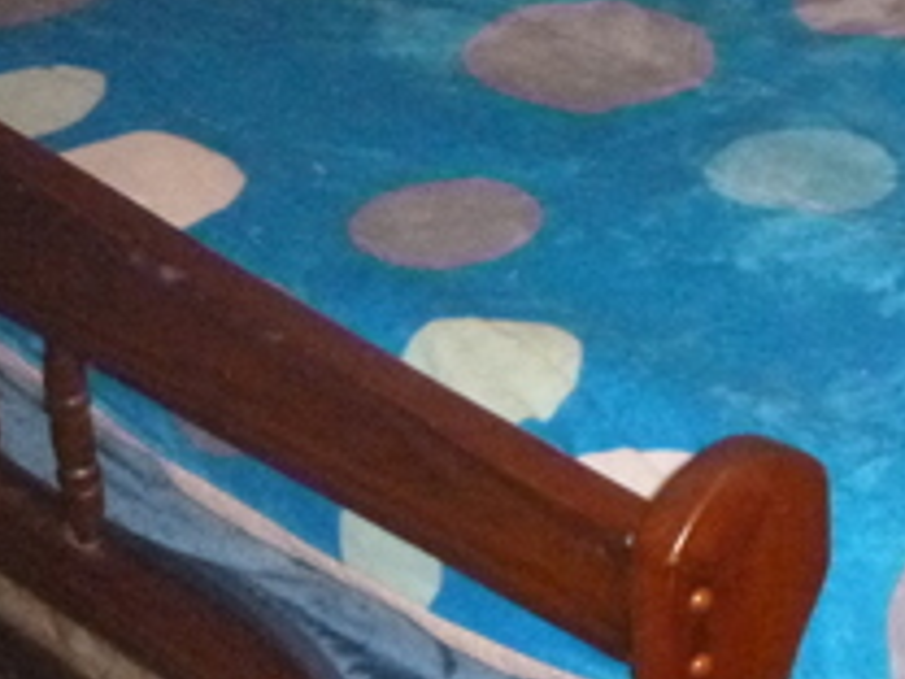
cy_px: 196
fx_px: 2902
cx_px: 1279
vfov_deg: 13.3
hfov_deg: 16.4
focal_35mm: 111
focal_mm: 6.4
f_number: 4.4
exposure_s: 1/60
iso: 1000
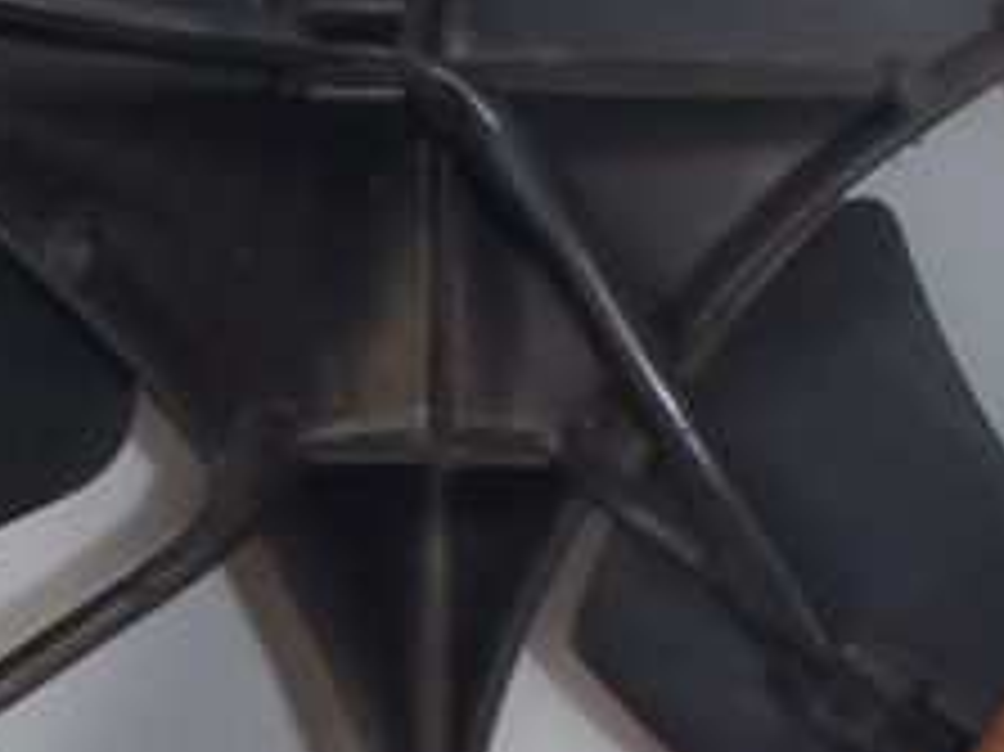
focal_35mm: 161
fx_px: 4667
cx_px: 477
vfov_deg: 9.1
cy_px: 968
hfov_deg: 12.3
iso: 100
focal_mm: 5
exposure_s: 1/30
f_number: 3.9
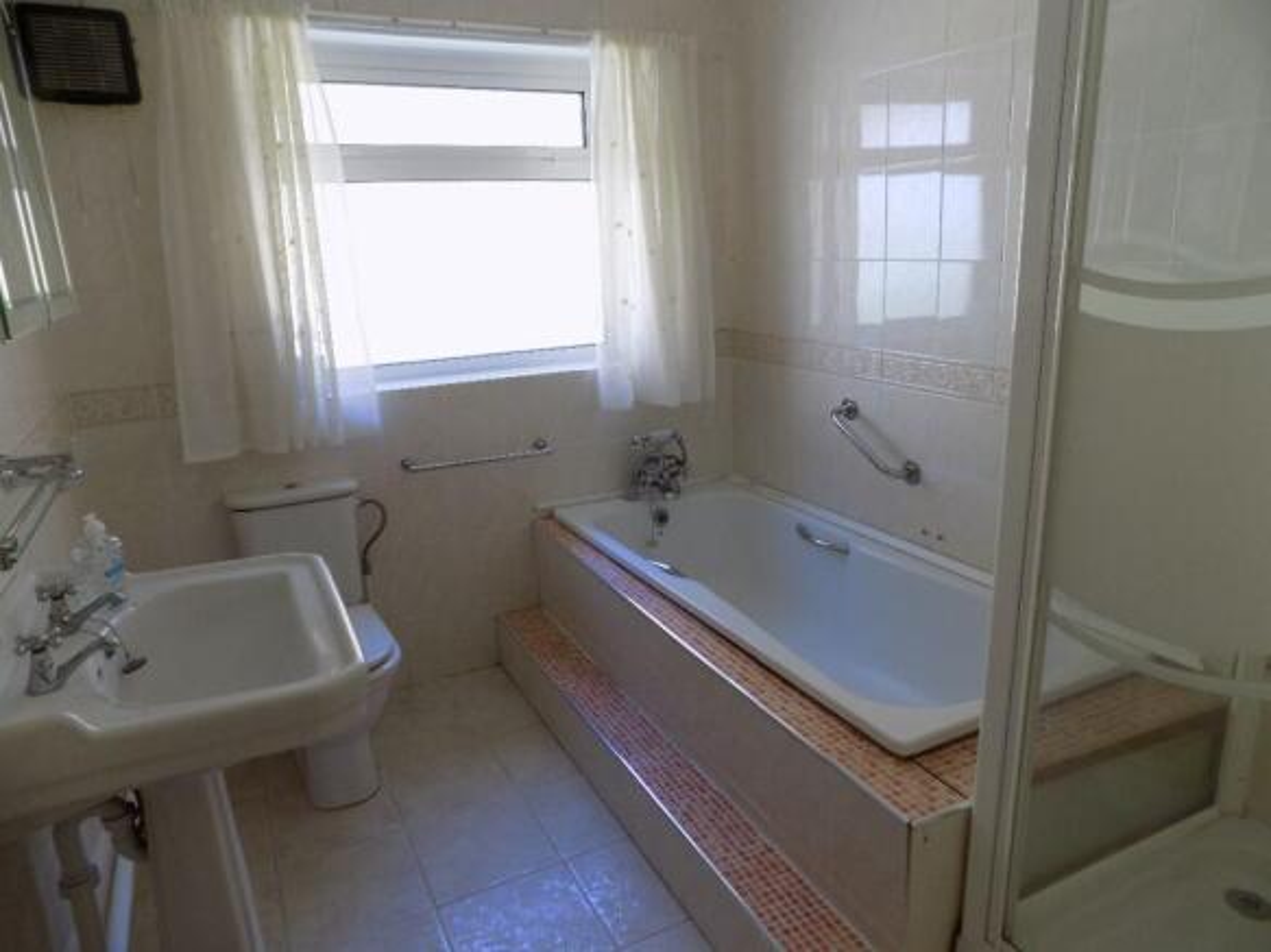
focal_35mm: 23
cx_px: 636
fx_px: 844
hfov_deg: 73.9
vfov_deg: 58.9
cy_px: 476
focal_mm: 4
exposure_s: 1/30
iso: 100
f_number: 3.1
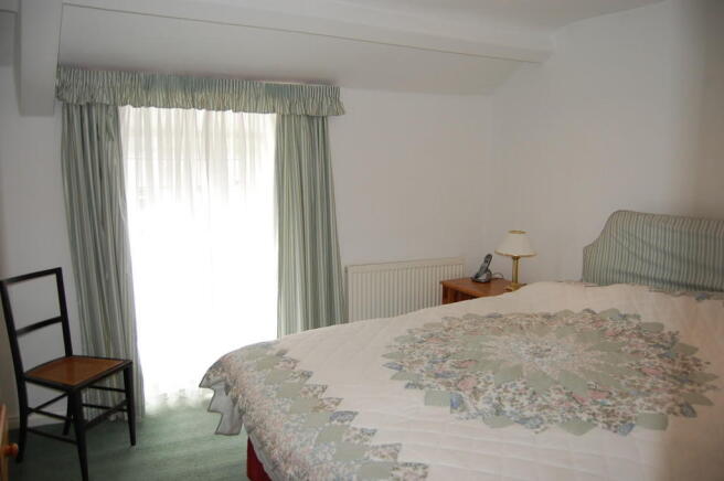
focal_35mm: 27
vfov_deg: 47.8
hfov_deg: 67.4
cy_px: 240
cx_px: 362
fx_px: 542
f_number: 3.5
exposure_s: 1/320
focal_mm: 18
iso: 400
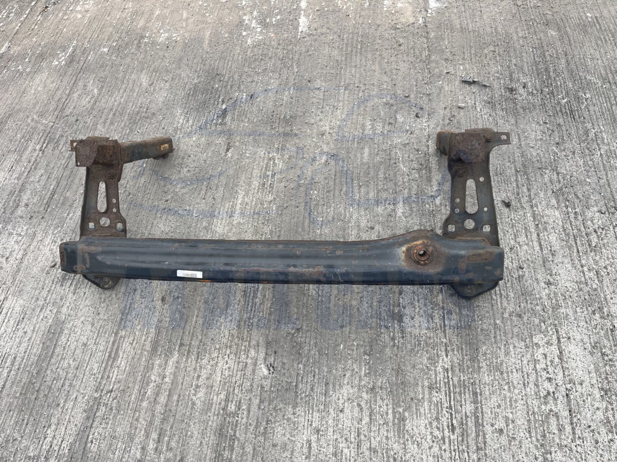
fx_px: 463
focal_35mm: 26
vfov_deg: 53.1
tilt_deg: -57.0
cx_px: 308
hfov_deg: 67.3
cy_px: 231
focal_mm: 5.1
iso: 50
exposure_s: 1/615
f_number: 1.6
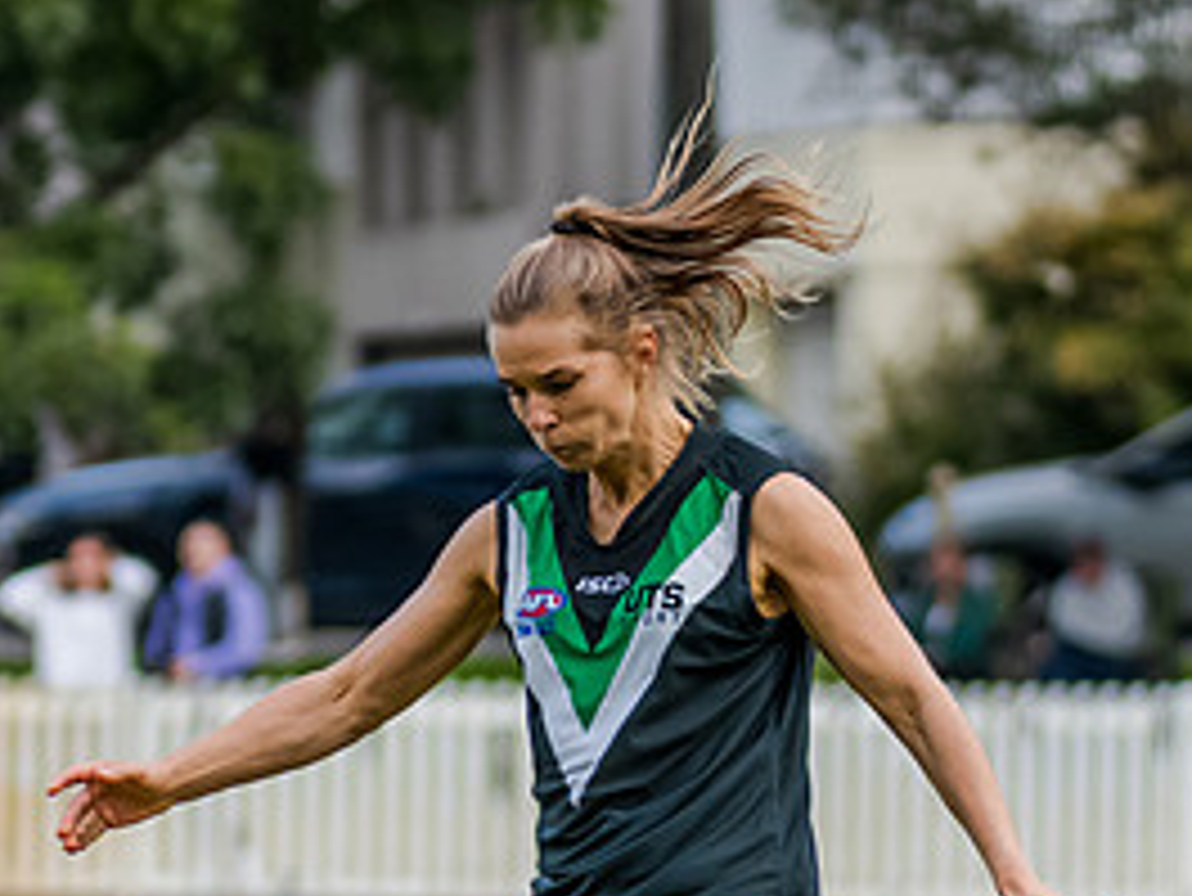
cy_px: 827
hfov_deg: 3.3
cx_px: 630
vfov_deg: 2.5
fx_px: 20843
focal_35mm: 605
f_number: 4.5
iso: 800
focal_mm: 170
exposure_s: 1/1600
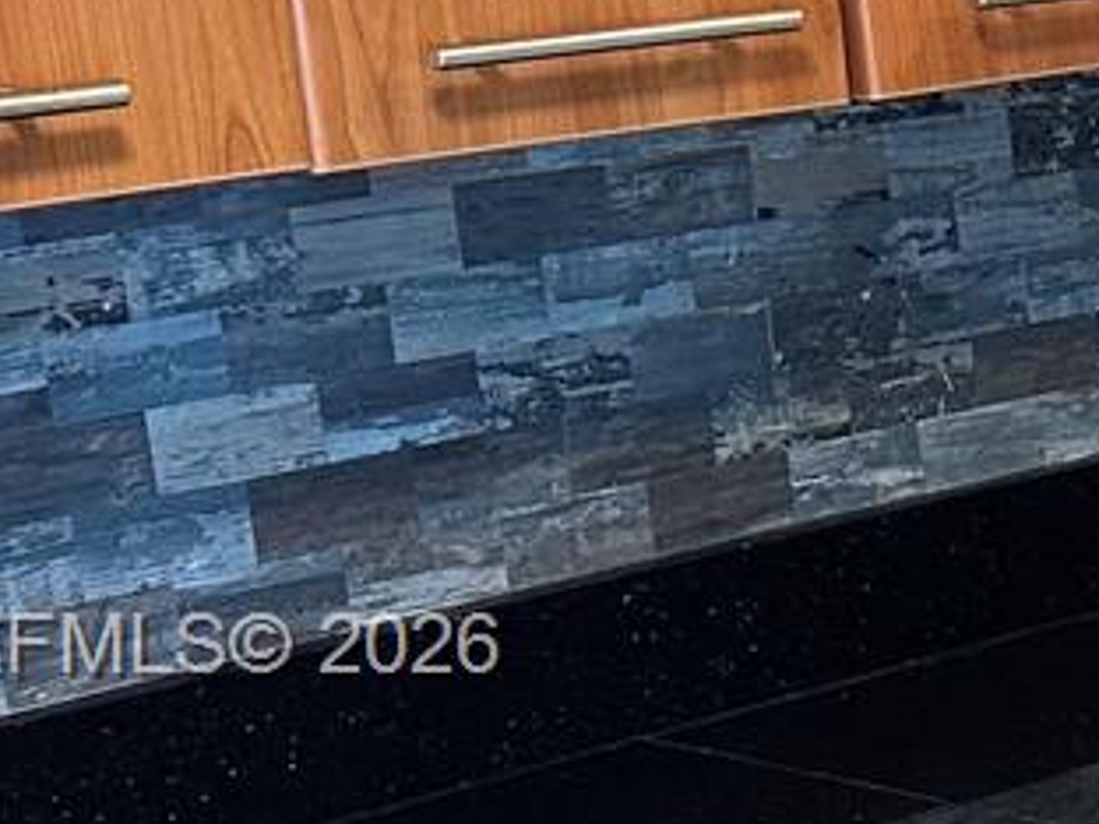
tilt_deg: -15.9
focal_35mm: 123
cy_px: 651
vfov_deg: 12.0
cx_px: 2223
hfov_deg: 13.6
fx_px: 3905
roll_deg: +1.3
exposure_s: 1/60
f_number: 1.78
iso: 200
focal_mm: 6.86
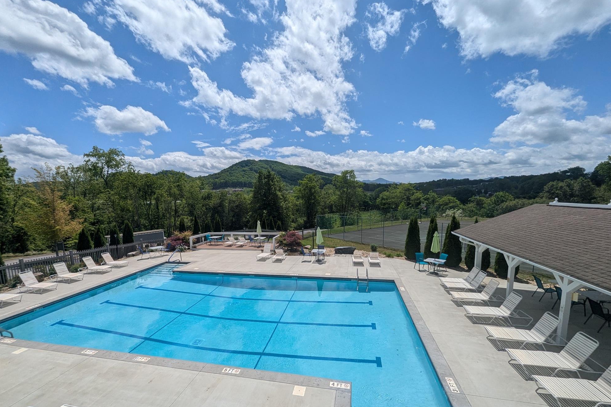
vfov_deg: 80.8
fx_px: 238
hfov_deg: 104.2
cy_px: 230
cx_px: 299
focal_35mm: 14
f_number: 2.2
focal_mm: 1.95
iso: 44
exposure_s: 1/3509
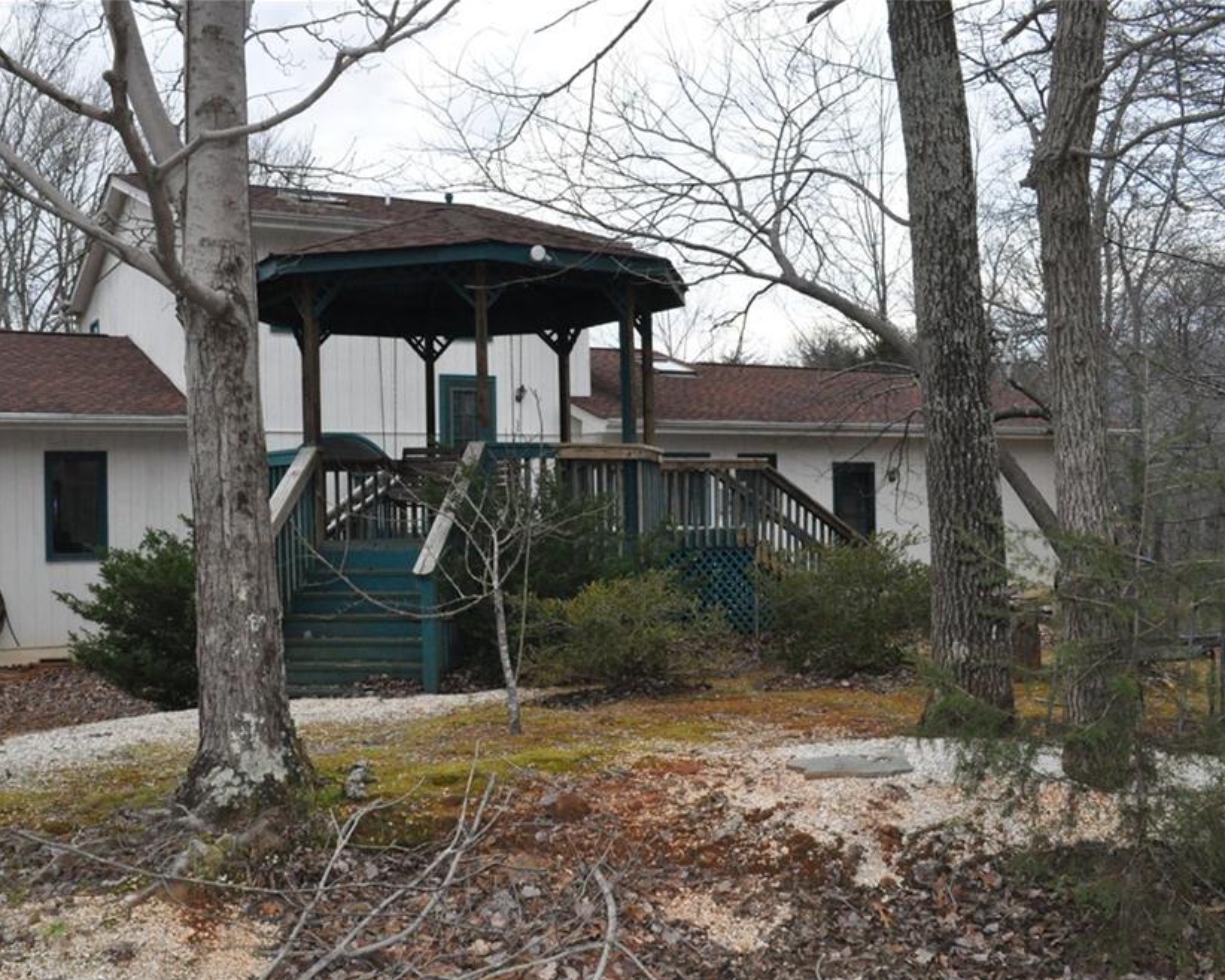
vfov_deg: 42.2
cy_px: 504
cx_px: 499
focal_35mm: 35
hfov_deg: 51.2
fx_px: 1269
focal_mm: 20
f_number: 13
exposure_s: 1/200
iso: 2500
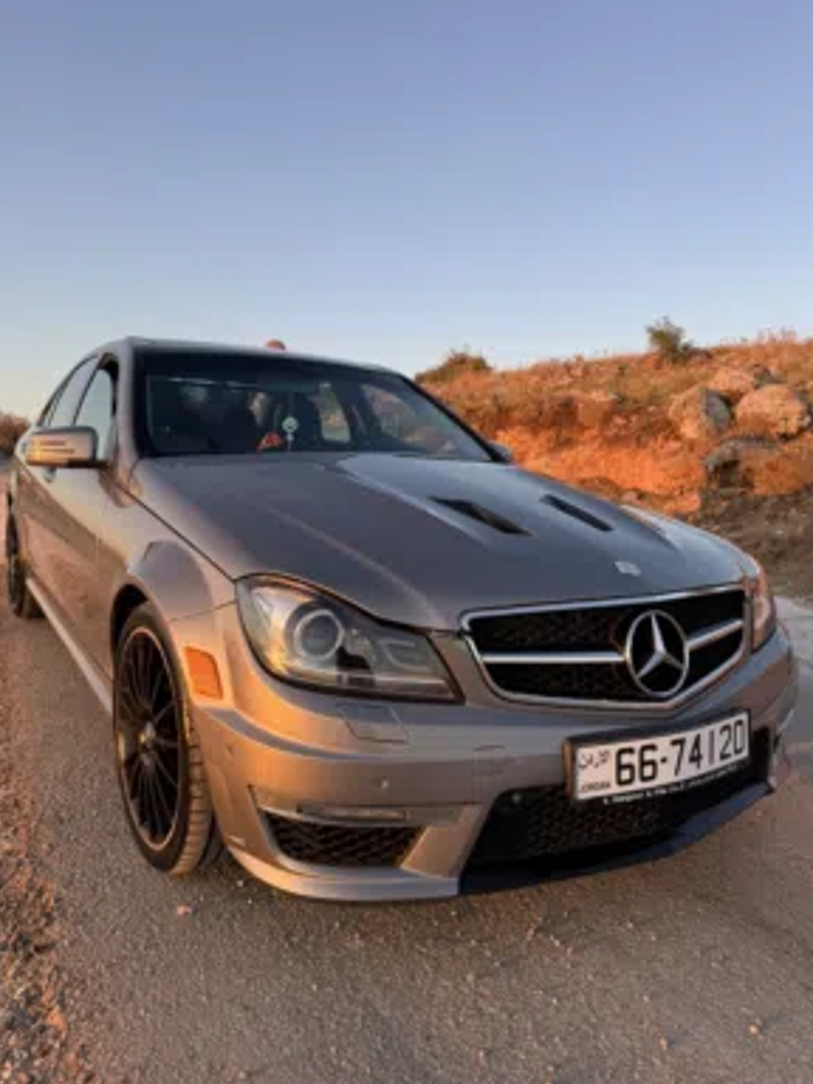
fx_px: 783
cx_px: 398
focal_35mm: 25
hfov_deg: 54.9
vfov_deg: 69.4
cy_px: 550
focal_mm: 6.76
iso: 80
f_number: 1.78
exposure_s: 1/506
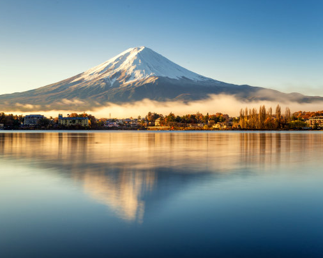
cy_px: 129
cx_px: 135
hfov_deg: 37.2
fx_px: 478
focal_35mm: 50
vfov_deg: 30.3
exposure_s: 6
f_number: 11
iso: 50
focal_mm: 44
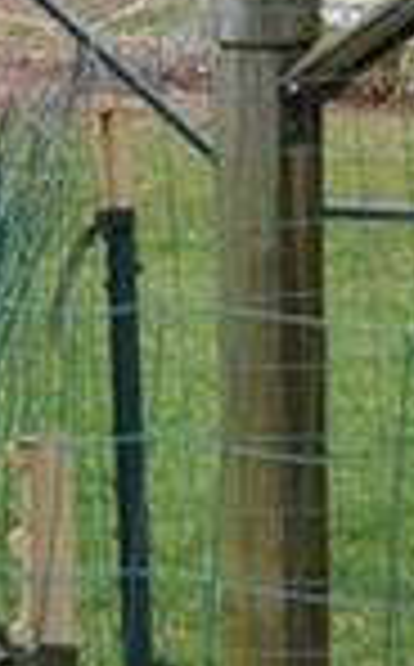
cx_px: -747
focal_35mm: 254
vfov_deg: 8.2
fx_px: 4603
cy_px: -25
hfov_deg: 4.9
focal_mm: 24
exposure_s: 1/160
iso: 200
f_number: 6.3
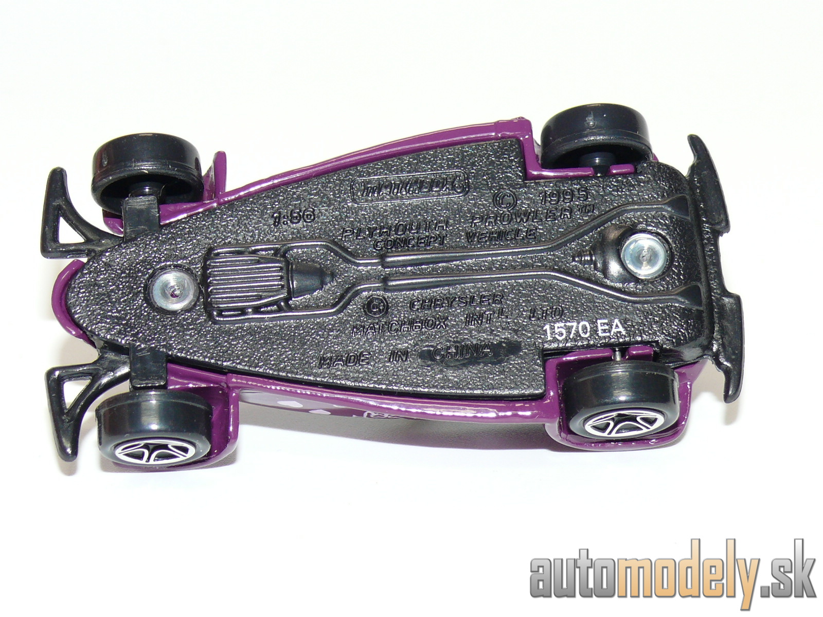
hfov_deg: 19.1
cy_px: 308
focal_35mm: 103
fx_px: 2449
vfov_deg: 14.4
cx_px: 412
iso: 100
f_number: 4
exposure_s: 1/30
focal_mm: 13.6
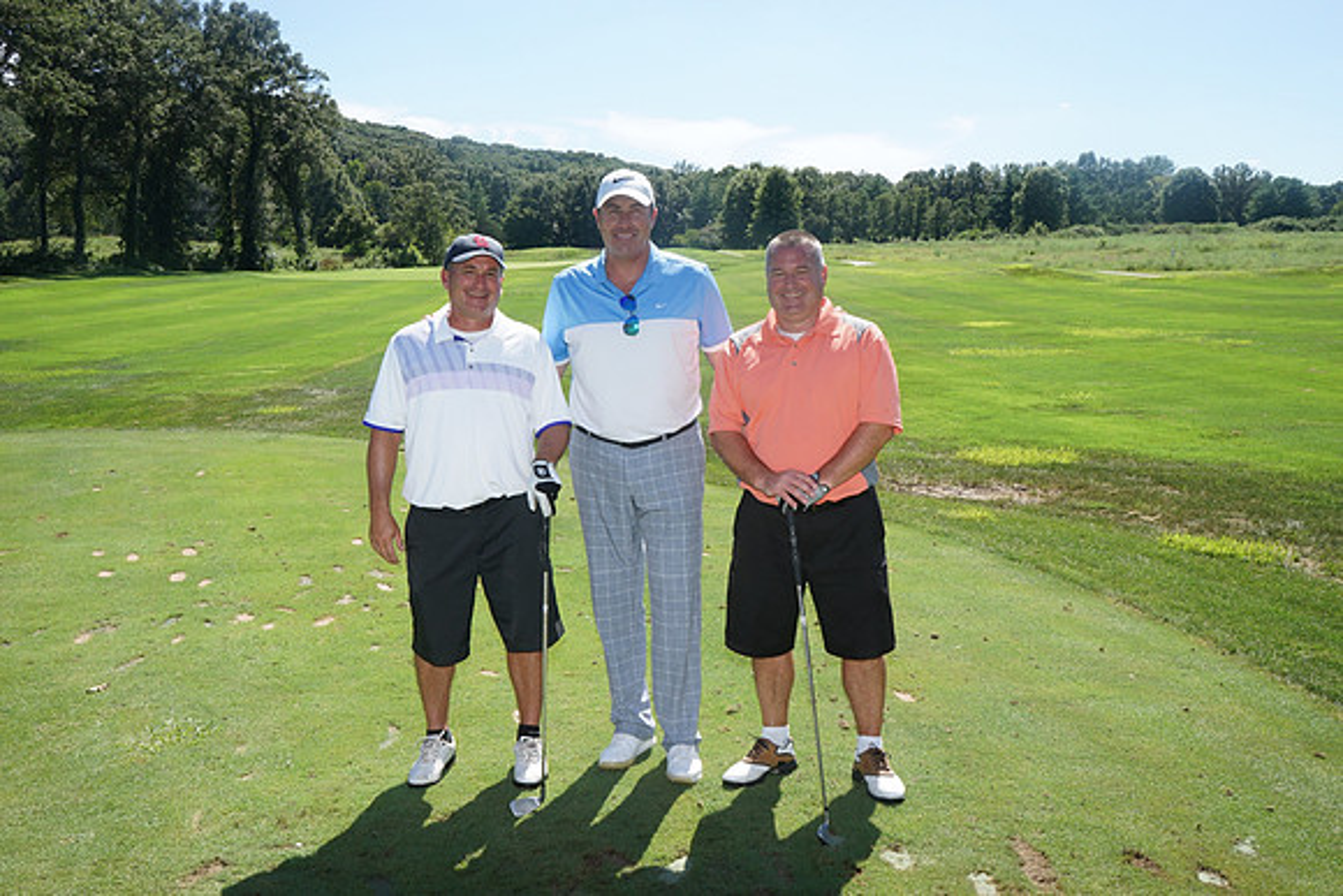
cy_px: 448
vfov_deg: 36.9
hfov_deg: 53.1
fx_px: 1343
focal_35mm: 36
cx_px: 672
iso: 800
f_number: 18
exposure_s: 1/250
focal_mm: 36
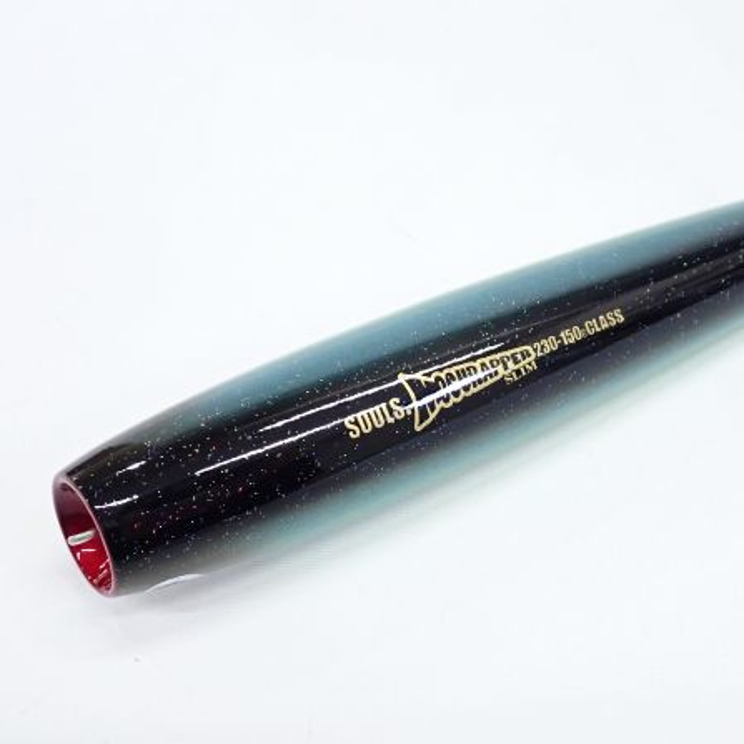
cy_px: 373
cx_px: 498
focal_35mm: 38
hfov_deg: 43.2
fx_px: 924
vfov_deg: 43.9
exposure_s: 1/125
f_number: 2.4
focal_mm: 5.79
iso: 320
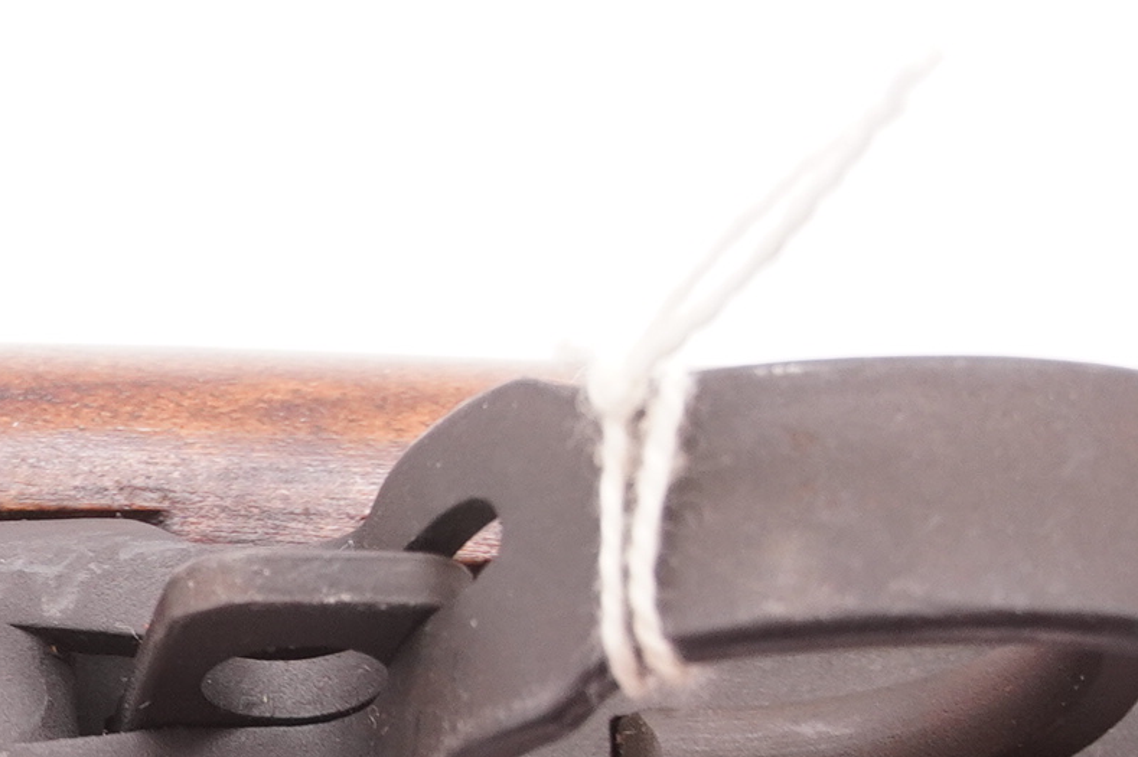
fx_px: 8308
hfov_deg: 7.7
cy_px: 908
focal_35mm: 263
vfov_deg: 5.2
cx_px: -443
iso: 800
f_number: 5.6
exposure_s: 1/125
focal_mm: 46
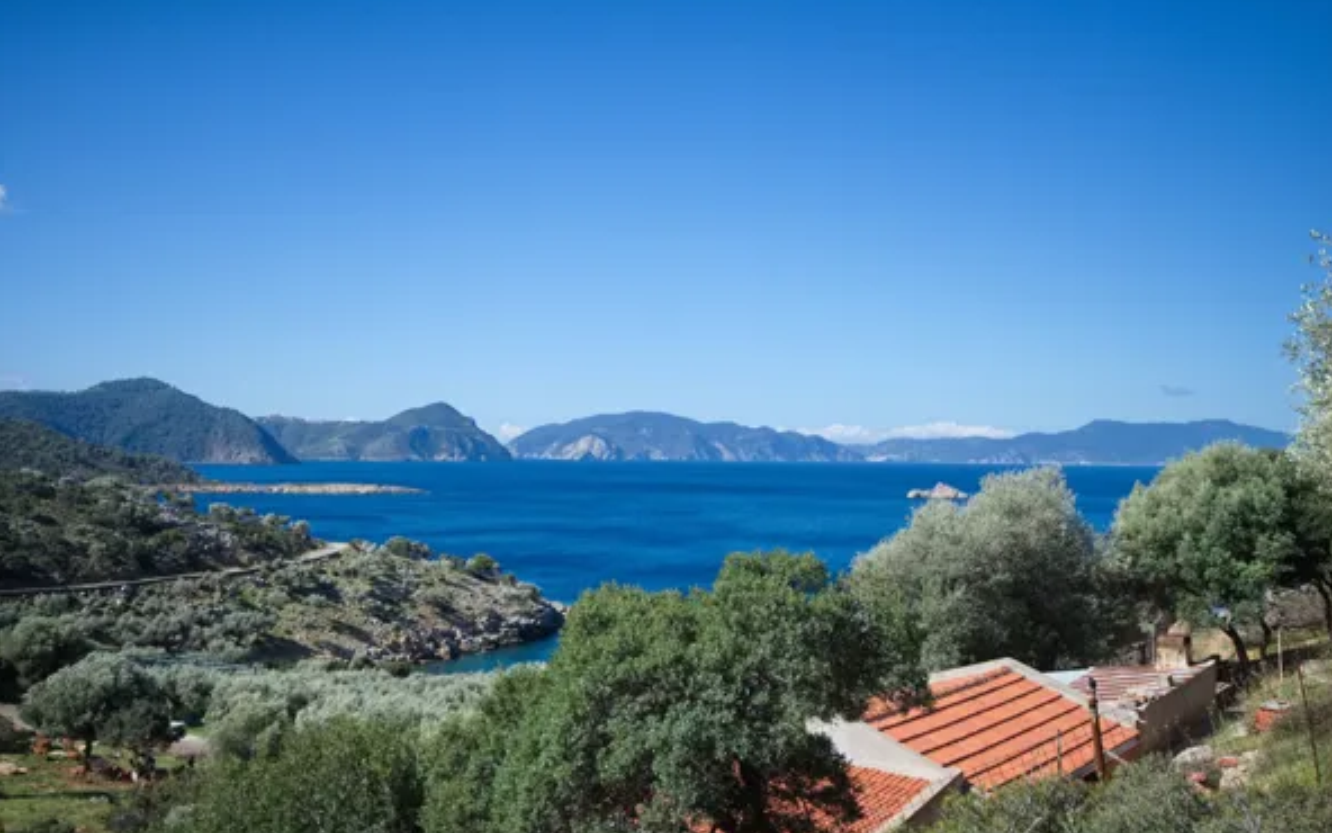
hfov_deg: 61.2
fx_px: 1125
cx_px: 670
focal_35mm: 31
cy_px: 426
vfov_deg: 40.6
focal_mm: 30
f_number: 4
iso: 400
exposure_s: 1/4000
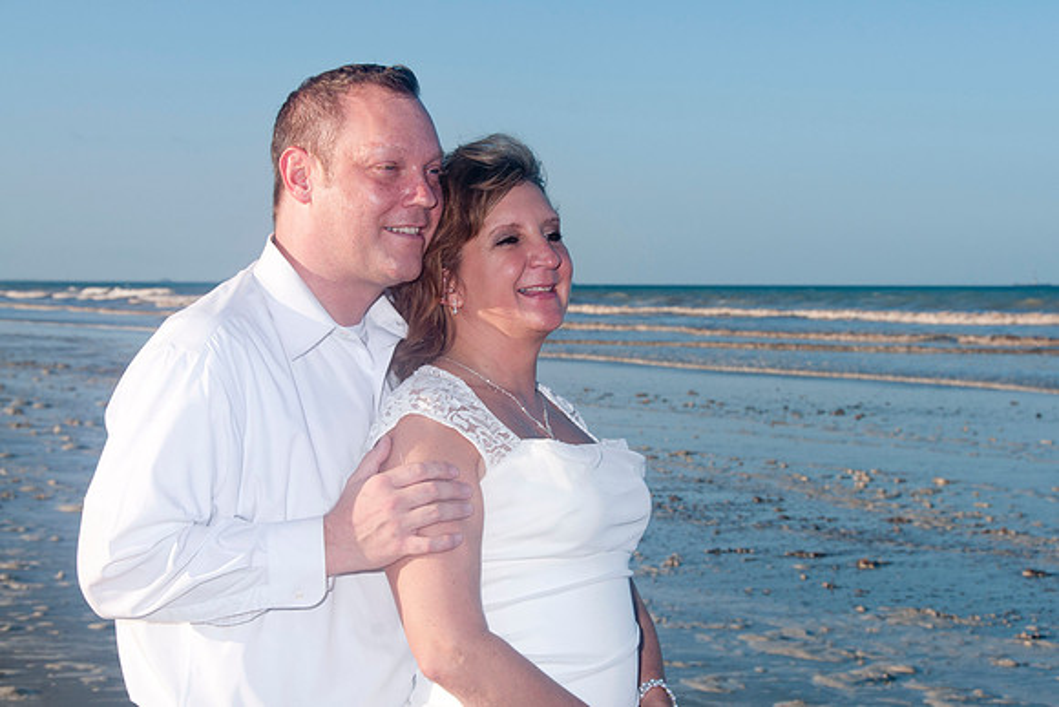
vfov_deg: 17.2
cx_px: 530
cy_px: 354
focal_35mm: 79
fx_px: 2333
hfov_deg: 25.6
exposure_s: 1/250
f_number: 11
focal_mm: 52
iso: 100
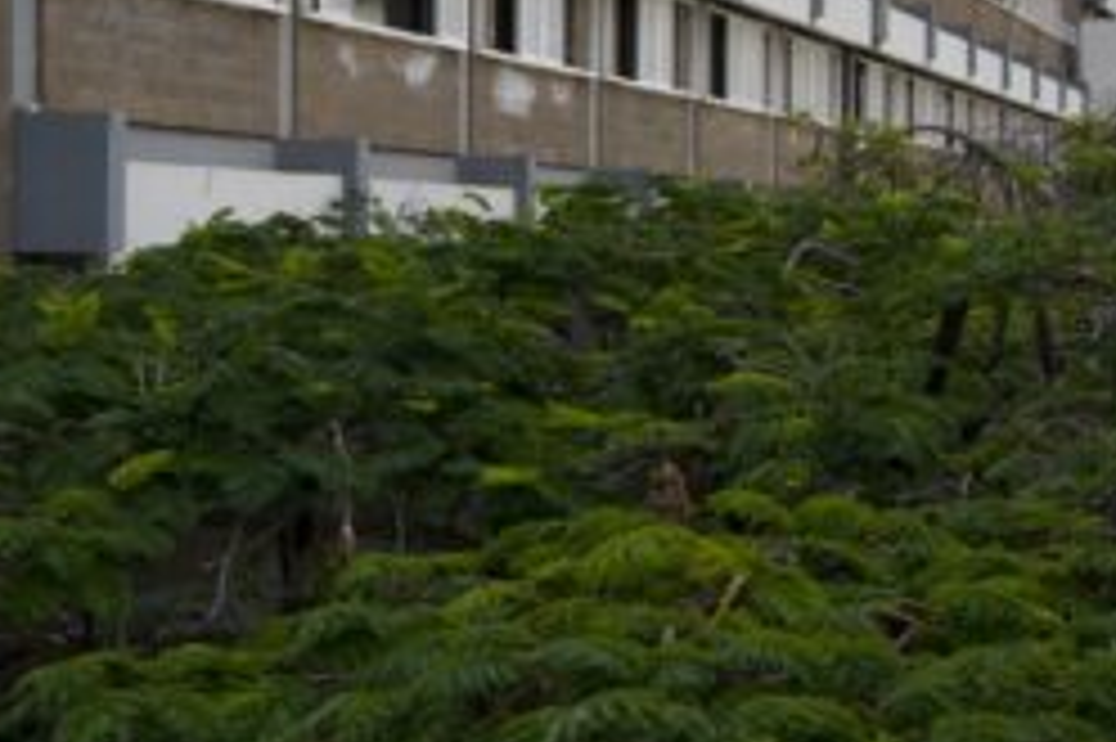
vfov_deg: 19.4
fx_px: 2154
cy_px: 162
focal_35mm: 70
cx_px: 356
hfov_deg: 28.8
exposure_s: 1/320
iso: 200
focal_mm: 15
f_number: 9
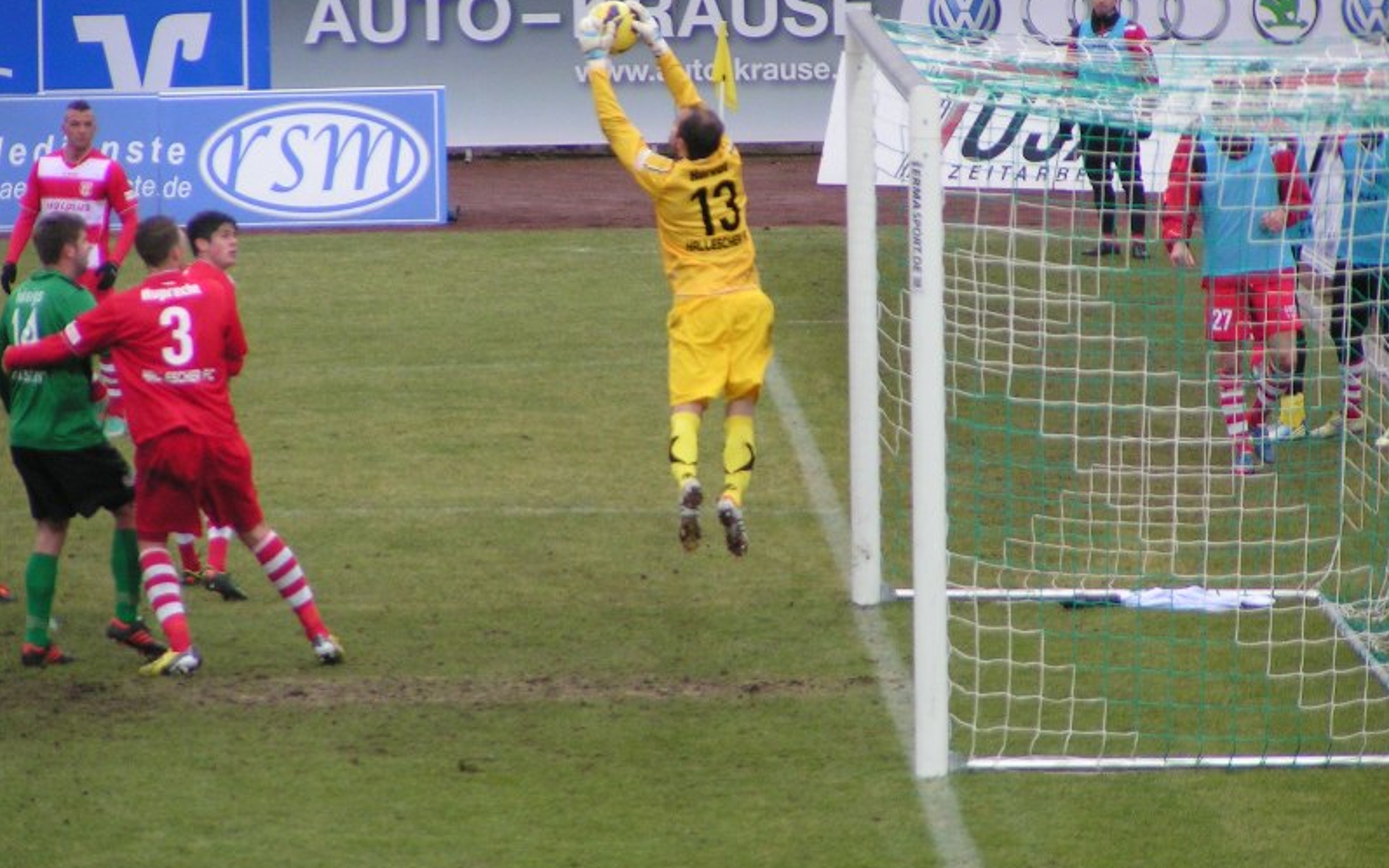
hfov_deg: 6.6
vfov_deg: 4.2
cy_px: 399
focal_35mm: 316
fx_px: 11961
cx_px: 695
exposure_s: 1/320
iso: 125
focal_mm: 45.4
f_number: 3.5
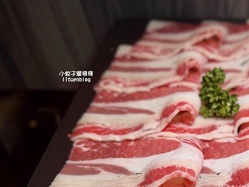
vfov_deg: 31.4
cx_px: 221
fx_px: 317
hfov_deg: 40.0
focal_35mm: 44
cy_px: 168
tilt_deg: -47.4
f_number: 1.78
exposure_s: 1/121
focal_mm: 6.76
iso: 80
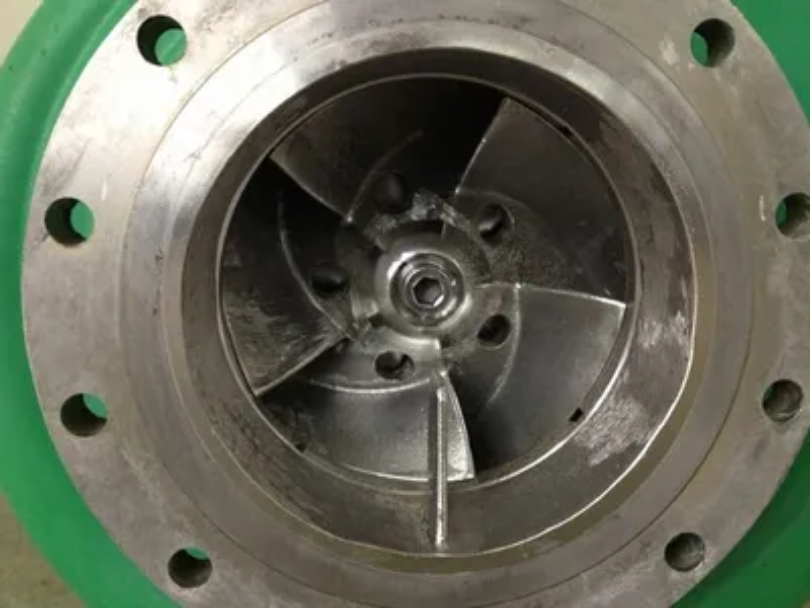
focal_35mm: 35
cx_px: 405
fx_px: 819
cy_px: 304
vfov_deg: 40.7
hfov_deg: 52.6
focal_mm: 4.28
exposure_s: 1/20
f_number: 2.4
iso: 200
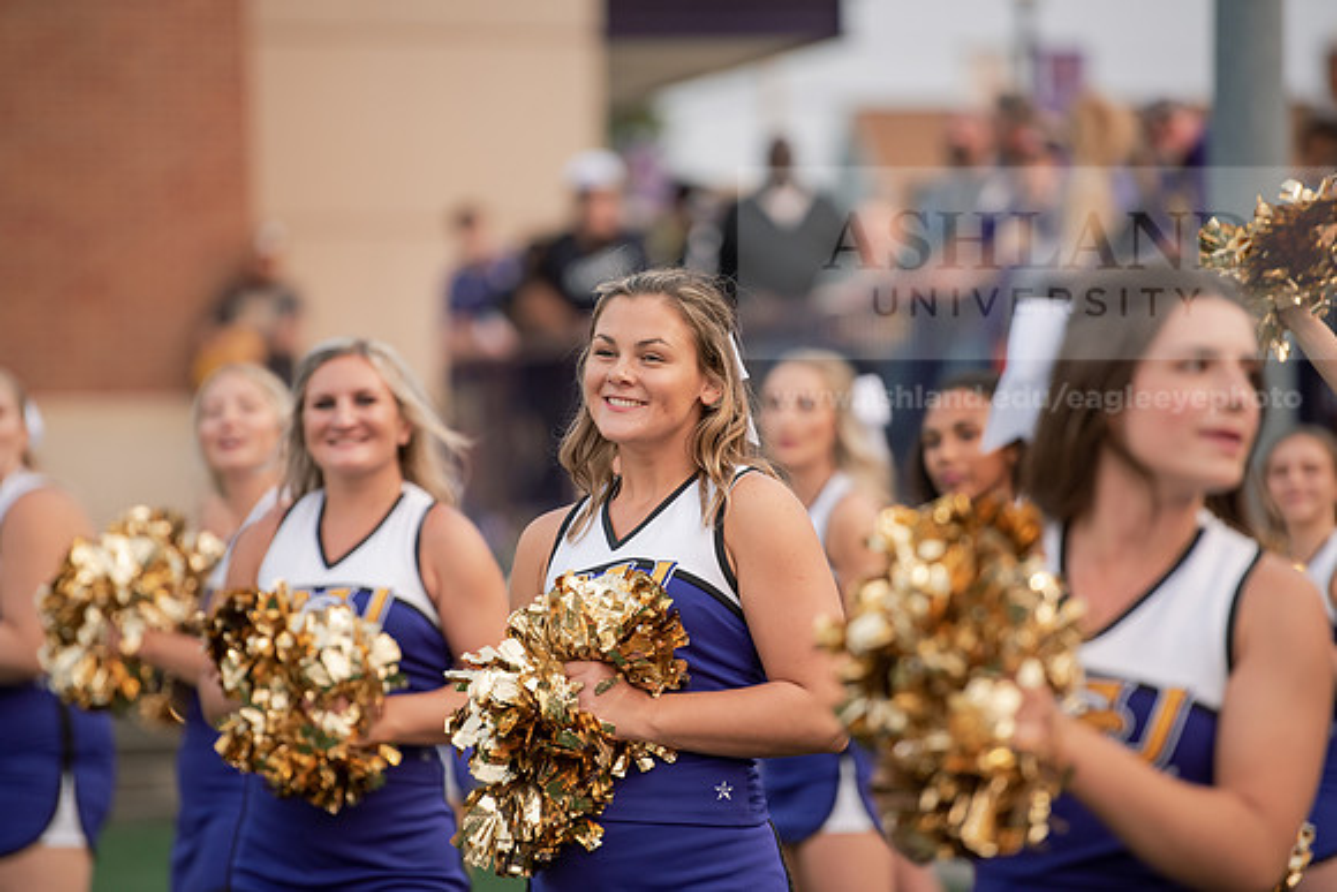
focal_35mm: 200
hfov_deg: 10.3
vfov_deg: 6.9
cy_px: 446
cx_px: 668
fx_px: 7429
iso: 1250
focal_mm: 200
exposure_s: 1/1000
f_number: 3.2
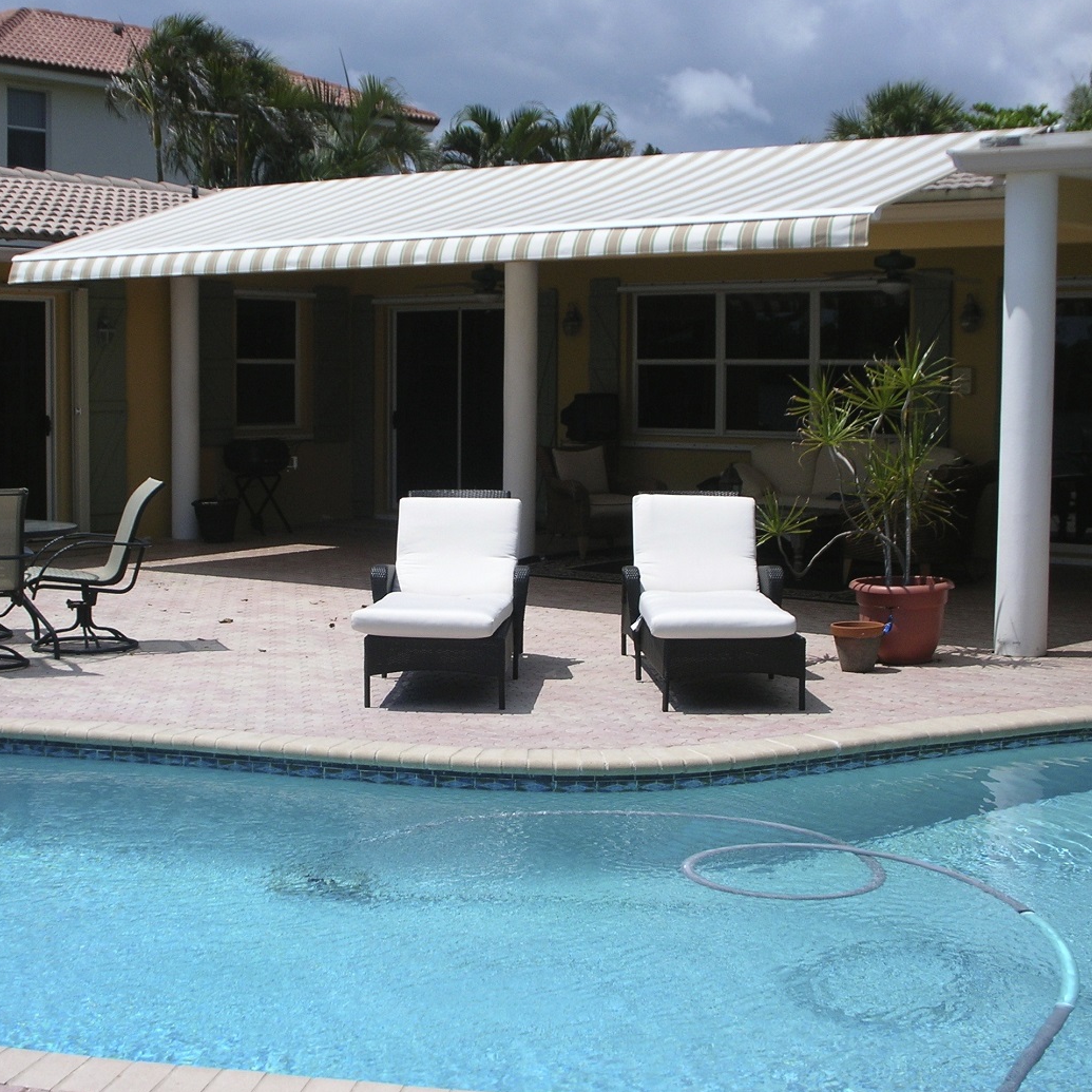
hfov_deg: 31.0
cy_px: 544
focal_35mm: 55
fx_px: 1963
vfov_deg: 31.1
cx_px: 429
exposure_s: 1/140
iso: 50
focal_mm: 7.7
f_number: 9.9
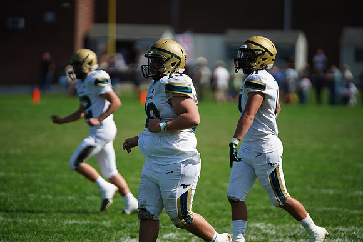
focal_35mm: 300
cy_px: 121
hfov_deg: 6.9
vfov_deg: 4.6
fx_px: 3026
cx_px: 182
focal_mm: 300
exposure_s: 1/6400
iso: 400
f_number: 2.8
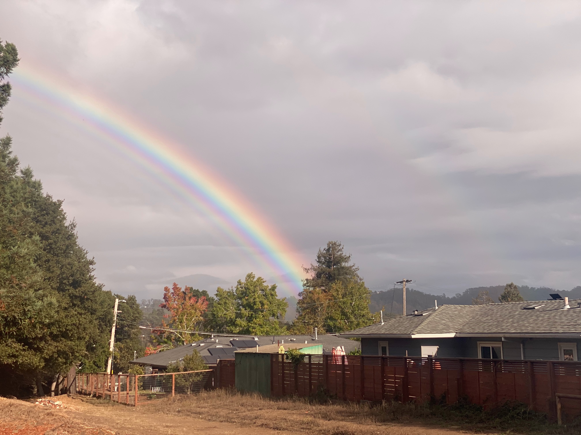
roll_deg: +1.4
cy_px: 218
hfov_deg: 36.8
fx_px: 873
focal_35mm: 52
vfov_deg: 28.0
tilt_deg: +7.0
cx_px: 290
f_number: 2
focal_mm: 6
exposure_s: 1/313
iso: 20
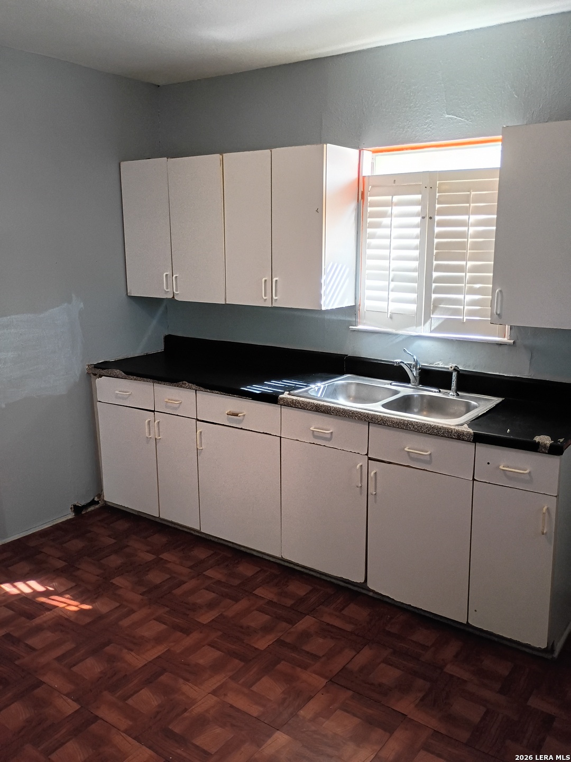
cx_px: 286
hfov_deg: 48.2
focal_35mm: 29
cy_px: 381
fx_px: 638
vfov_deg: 61.7
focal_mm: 4.27
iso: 669
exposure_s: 1/60
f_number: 1.8
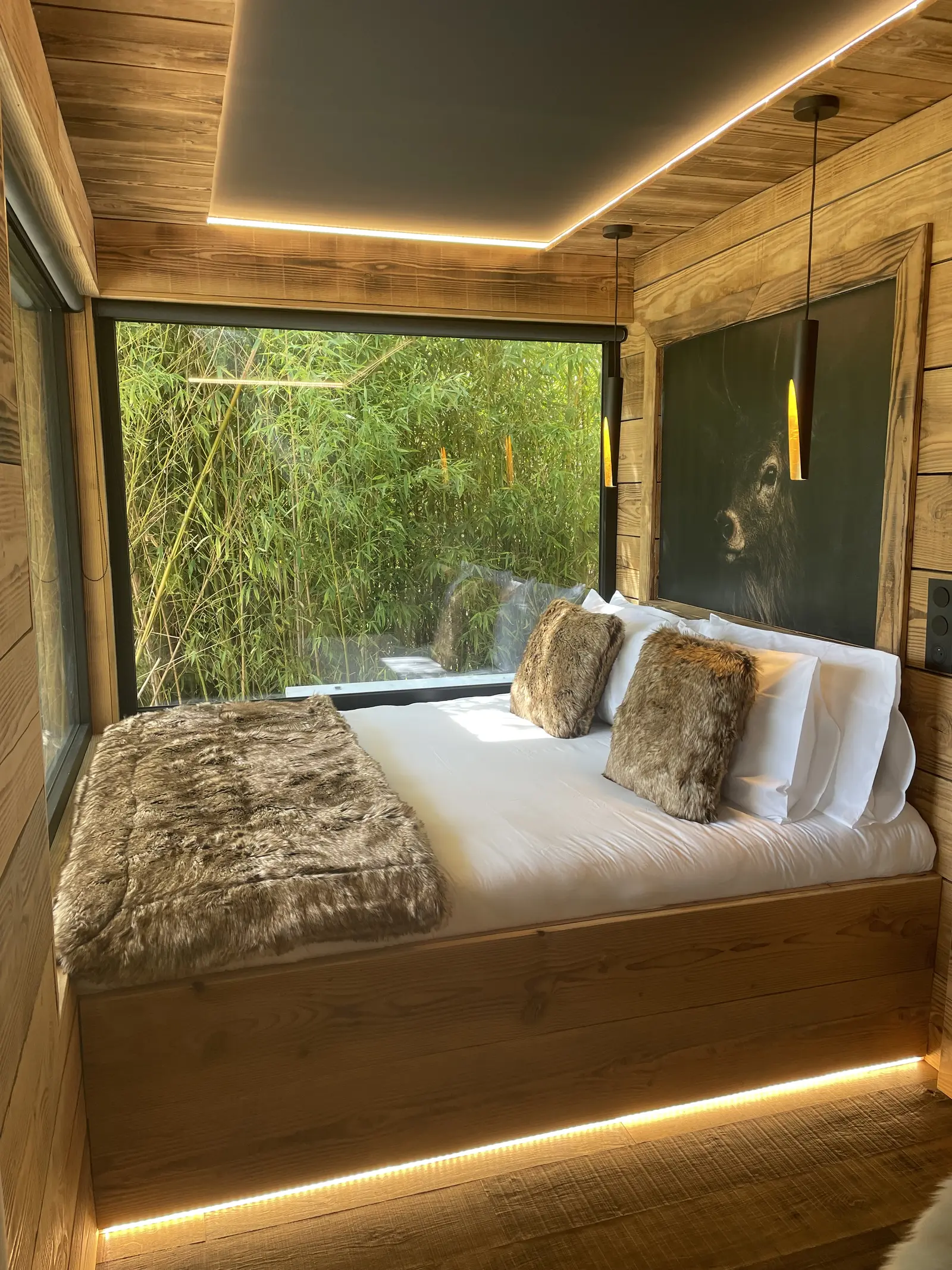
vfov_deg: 67.3
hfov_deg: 53.1
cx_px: 476
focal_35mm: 26
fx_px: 953
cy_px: 635
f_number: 1.6
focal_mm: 4.2
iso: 50
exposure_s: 1/121
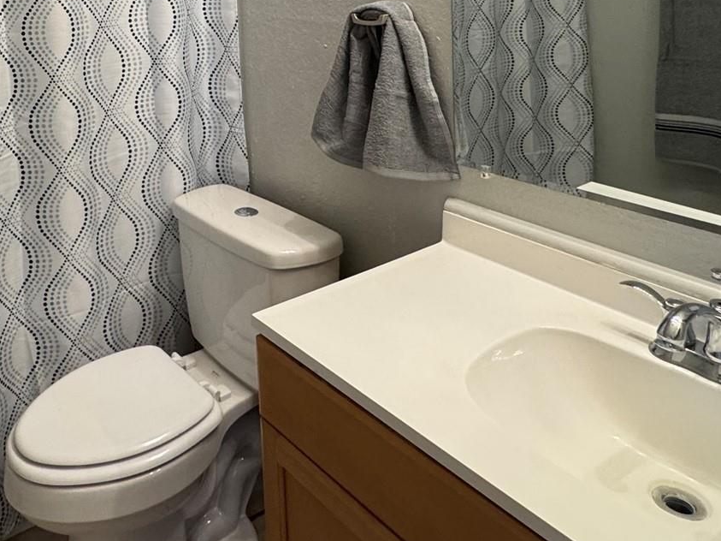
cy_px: 28
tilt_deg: -6.8
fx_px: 708
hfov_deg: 50.8
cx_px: 149
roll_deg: +3.5
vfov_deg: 38.2
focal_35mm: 34
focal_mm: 2.22
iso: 200
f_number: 2.2
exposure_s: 1/120
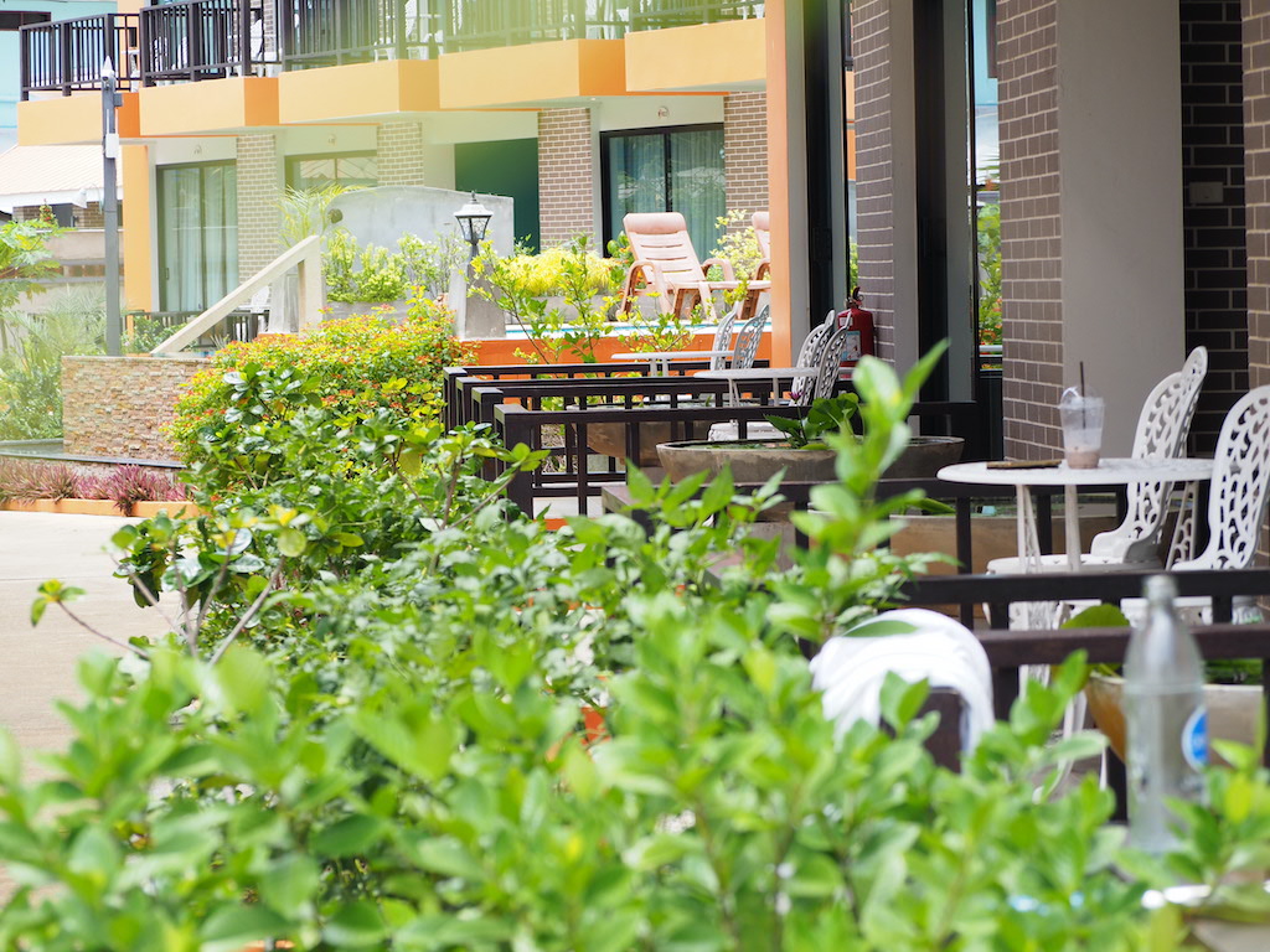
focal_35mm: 116
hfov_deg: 17.0
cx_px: 635
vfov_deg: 12.8
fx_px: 4256
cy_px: 476
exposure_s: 1/160
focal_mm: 58
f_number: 5
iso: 200
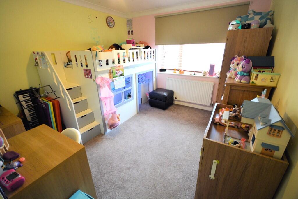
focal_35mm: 15
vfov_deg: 77.3
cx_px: 149
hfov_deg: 100.4
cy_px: 100
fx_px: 124
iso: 640
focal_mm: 10
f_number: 4
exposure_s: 1/60
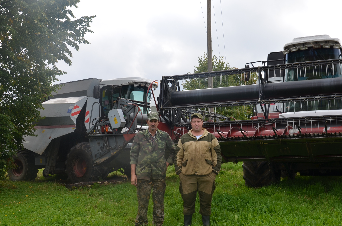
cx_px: 206
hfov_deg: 47.2
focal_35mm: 41
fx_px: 389
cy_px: 114
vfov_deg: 32.5
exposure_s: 1/250
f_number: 8
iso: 140
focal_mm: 22
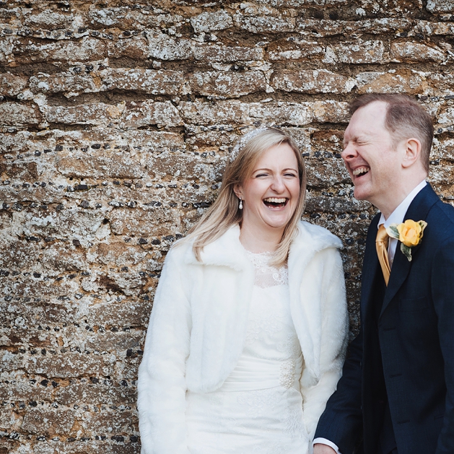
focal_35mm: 109
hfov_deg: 16.0
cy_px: 227
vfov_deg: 16.0
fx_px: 1617
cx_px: 290
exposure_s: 1/500
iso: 250
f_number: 3.2
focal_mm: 85
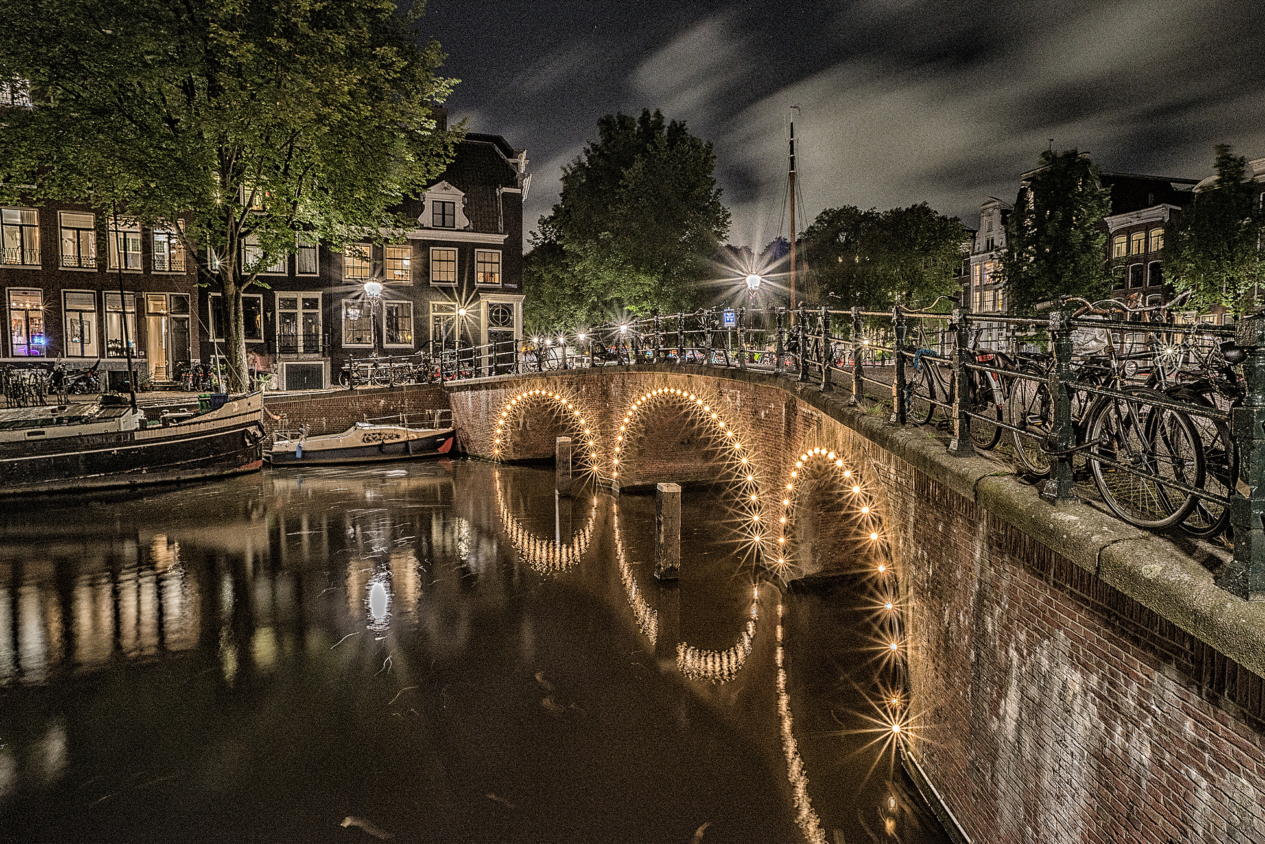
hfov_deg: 81.2
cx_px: 656
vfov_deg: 59.5
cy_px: 404
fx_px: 738
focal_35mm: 21
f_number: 22
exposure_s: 30
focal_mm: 20
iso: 200
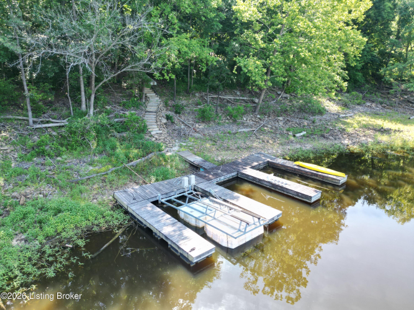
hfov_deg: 71.6
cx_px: 207
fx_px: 287
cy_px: 155
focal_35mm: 24
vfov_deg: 56.8
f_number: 1.7
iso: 130
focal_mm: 6.72
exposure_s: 1/320
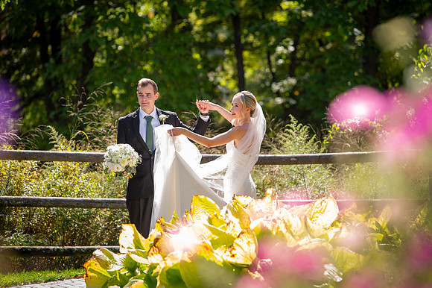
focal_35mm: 183
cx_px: 216
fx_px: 2199
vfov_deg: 7.5
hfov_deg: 11.2
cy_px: 144
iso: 50
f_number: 4
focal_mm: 180
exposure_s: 1/200
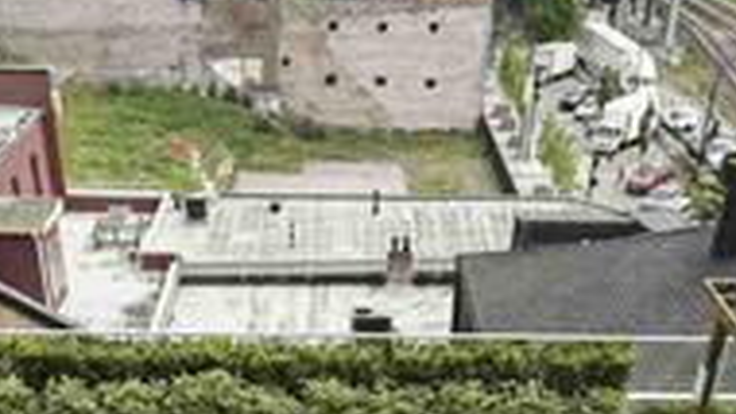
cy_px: 642
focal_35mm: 53
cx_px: 356
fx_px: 1035
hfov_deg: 39.2
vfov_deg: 19.4
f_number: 9
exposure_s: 1/60
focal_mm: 15
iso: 125
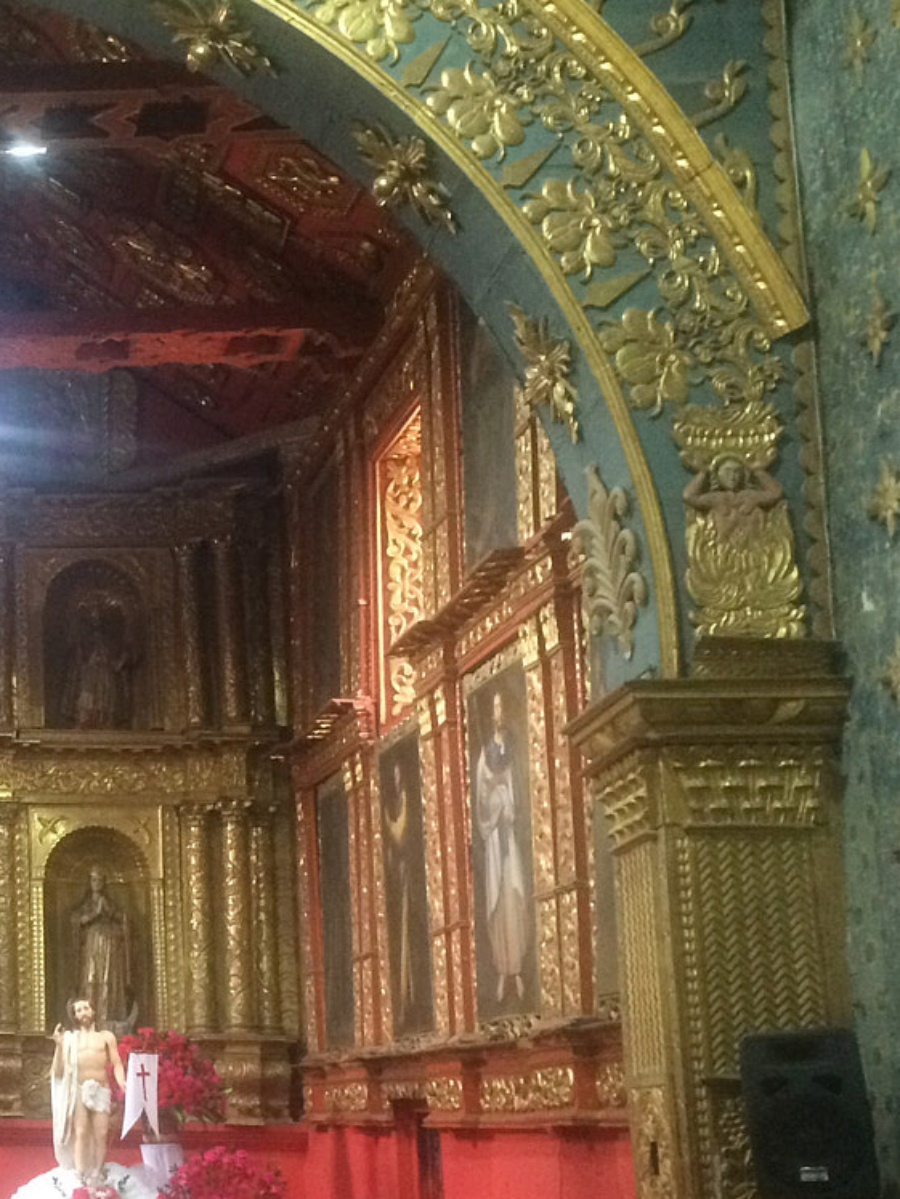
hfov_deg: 21.5
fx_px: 2149
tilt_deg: +12.6
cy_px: 689
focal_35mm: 62
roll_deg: -1.8
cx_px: -255
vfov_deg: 31.1
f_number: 2.2
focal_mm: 4.15
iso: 320
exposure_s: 1/24
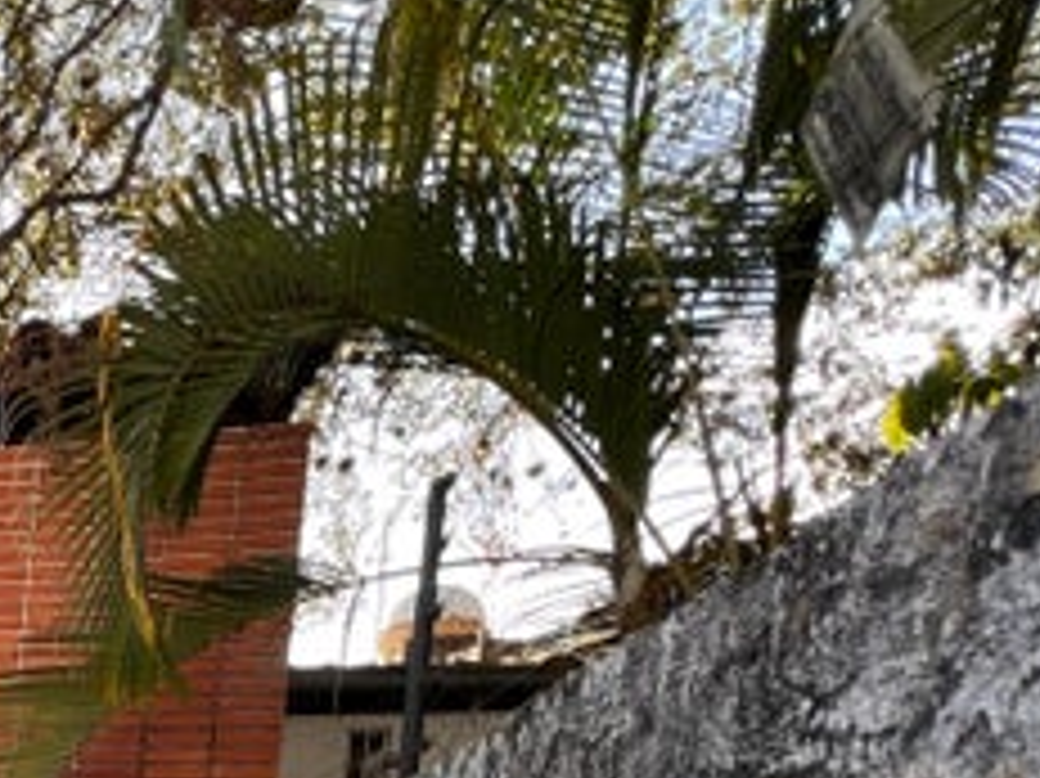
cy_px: 1066
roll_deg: -4.1
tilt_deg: -4.4
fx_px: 1081
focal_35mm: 36
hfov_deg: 34.4
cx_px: -342
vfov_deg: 29.7
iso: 32
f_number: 1.8
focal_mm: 1.57
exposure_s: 1/184
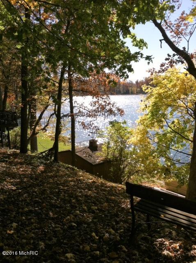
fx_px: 265
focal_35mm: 35
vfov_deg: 52.7
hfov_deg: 40.6
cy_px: 132
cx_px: 98
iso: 80
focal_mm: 3.85
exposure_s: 1/1111
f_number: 2.8
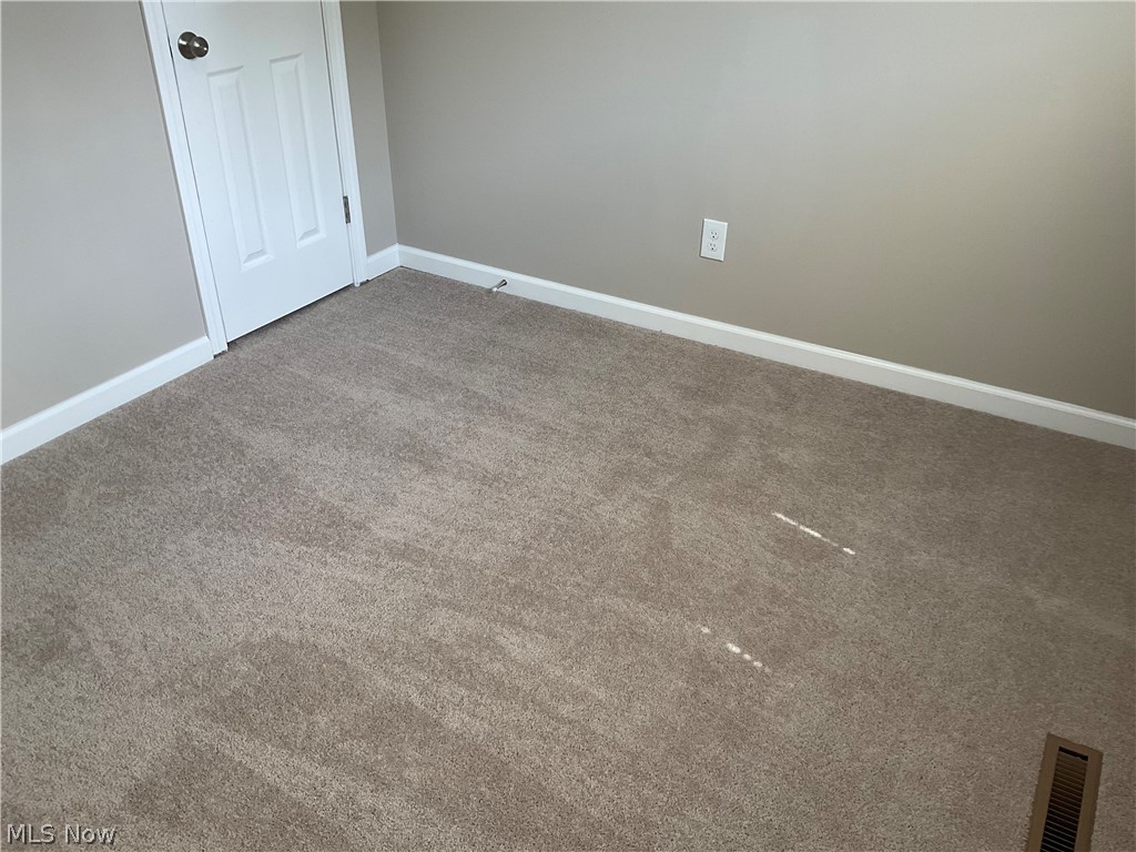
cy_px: 426
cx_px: 568
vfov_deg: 48.2
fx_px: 952
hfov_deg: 61.7
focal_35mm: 29
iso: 50
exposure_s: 1/120
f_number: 1.8
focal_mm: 3
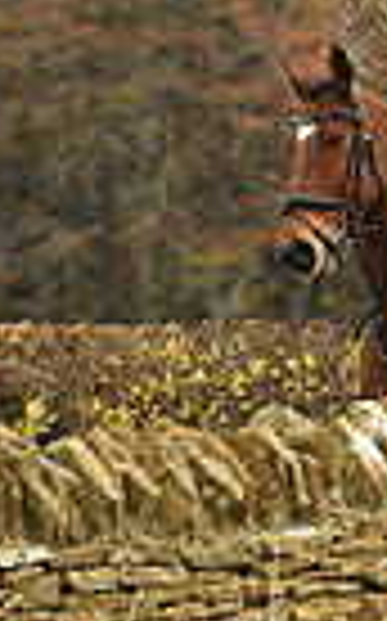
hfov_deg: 1.5
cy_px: 0
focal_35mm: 857
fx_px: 14492
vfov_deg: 2.5
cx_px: 1112
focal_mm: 200
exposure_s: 1/1250
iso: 2000
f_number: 5.6
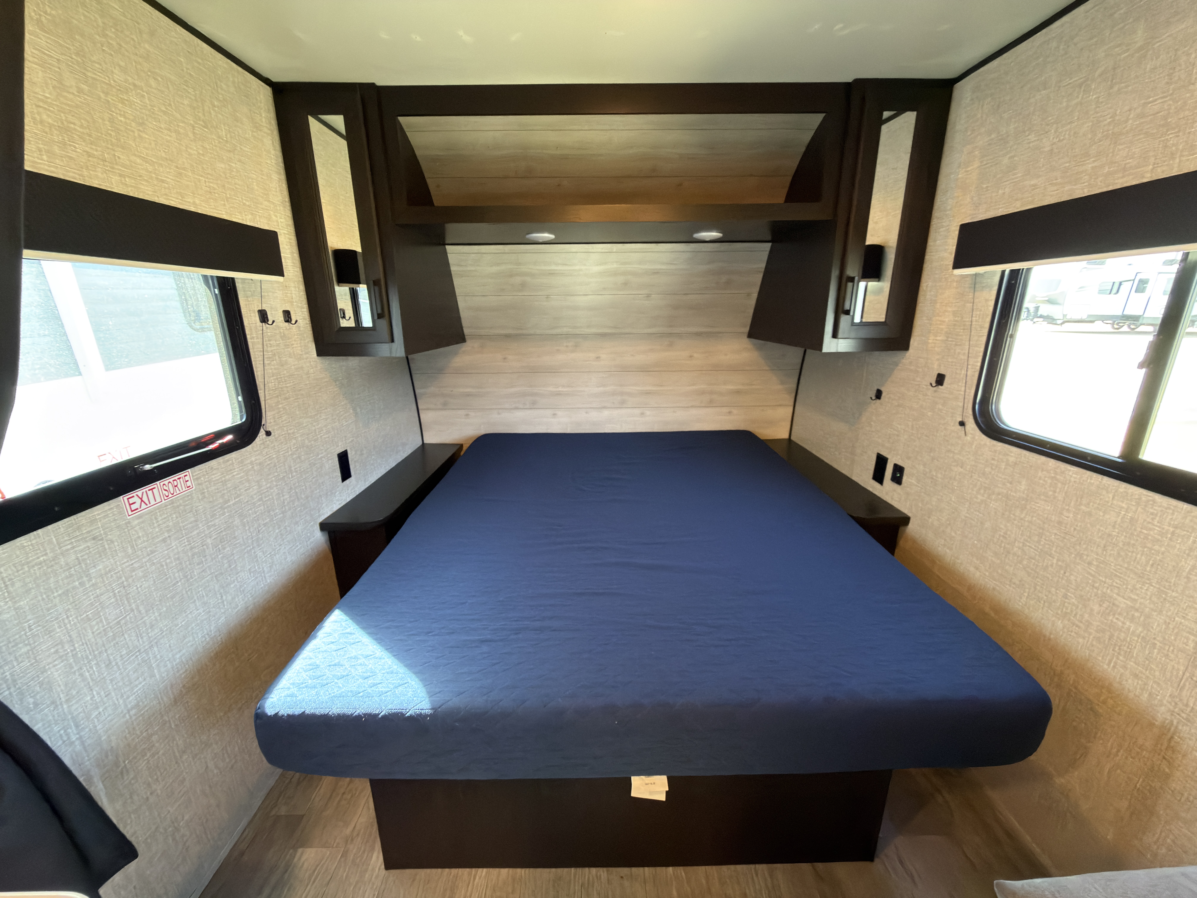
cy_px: 449
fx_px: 484
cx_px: 598
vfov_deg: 85.7
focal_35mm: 14
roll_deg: +0.3
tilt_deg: -18.4
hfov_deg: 102.1
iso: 320
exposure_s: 1/24
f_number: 2.2
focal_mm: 2.22
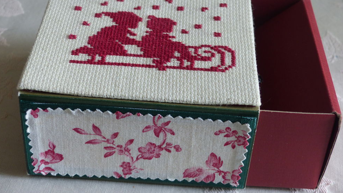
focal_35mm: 73
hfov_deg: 29.0
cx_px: 170
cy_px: 85
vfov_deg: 16.5
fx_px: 664
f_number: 2.8
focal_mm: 11.9
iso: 200
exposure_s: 1/60
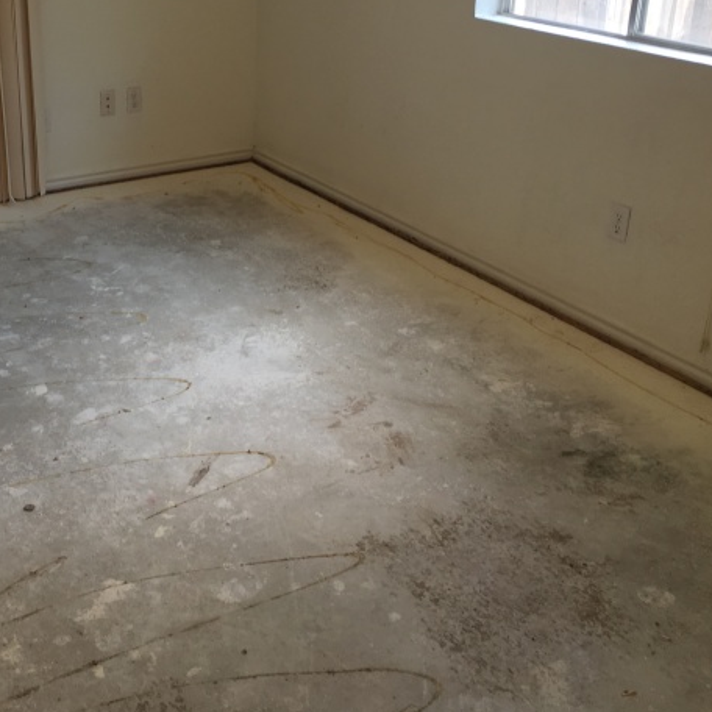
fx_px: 1047
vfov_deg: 37.2
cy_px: 251
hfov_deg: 36.5
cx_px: 161
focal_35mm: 45
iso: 25
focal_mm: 4.15
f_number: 2.2
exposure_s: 1/40
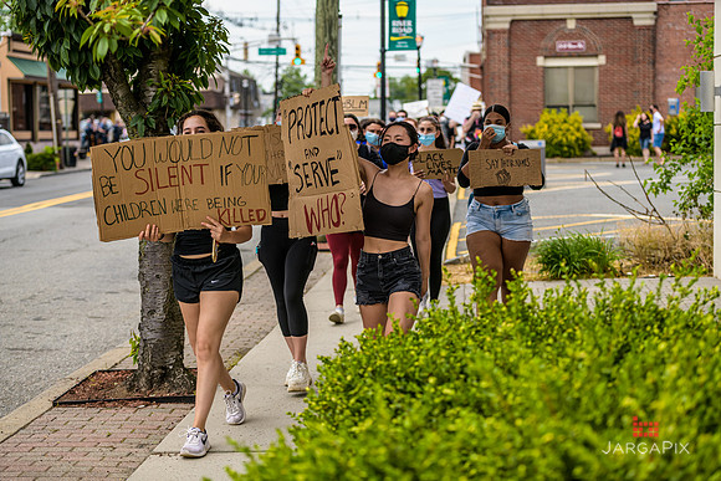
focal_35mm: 70
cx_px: 360
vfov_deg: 19.5
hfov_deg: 28.8
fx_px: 1402
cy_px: 240
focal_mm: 70
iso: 200
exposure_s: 1/1600
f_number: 3.2
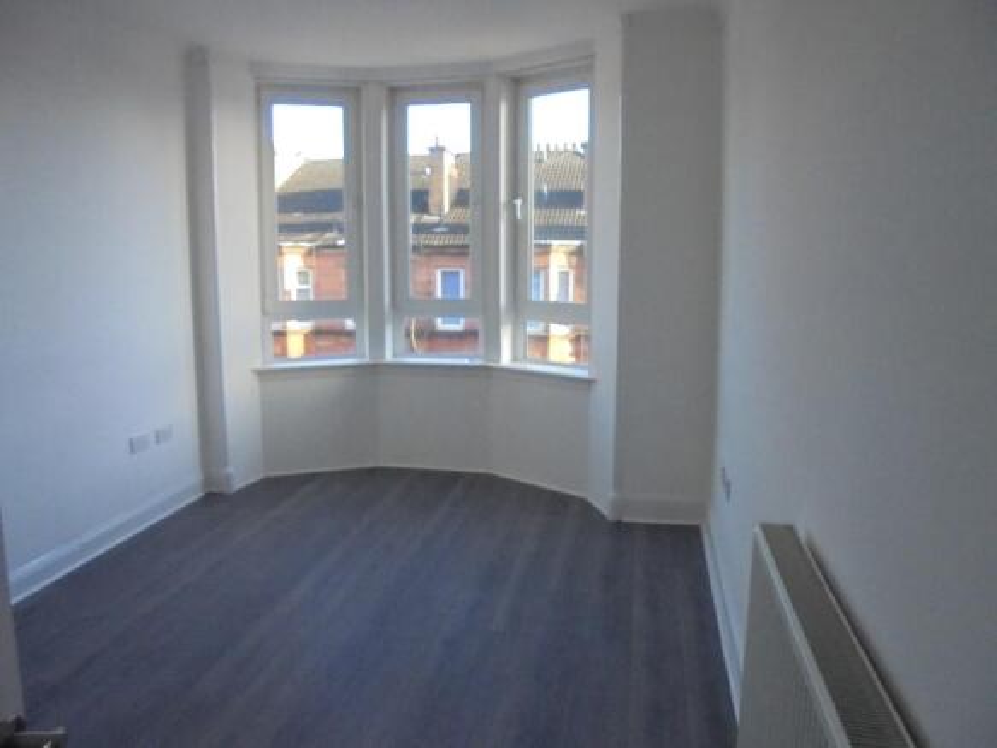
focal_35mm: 26
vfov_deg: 53.0
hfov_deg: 67.3
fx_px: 749
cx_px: 498
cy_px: 374
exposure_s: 1/125
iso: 400
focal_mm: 4.6
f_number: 3.5
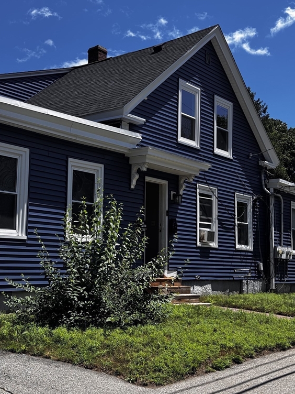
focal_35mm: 49
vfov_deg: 38.9
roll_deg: -1.4
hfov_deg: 29.7
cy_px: 194
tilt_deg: +6.5
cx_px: 148
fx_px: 557
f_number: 1.78
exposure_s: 1/2833
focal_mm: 6.76
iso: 64
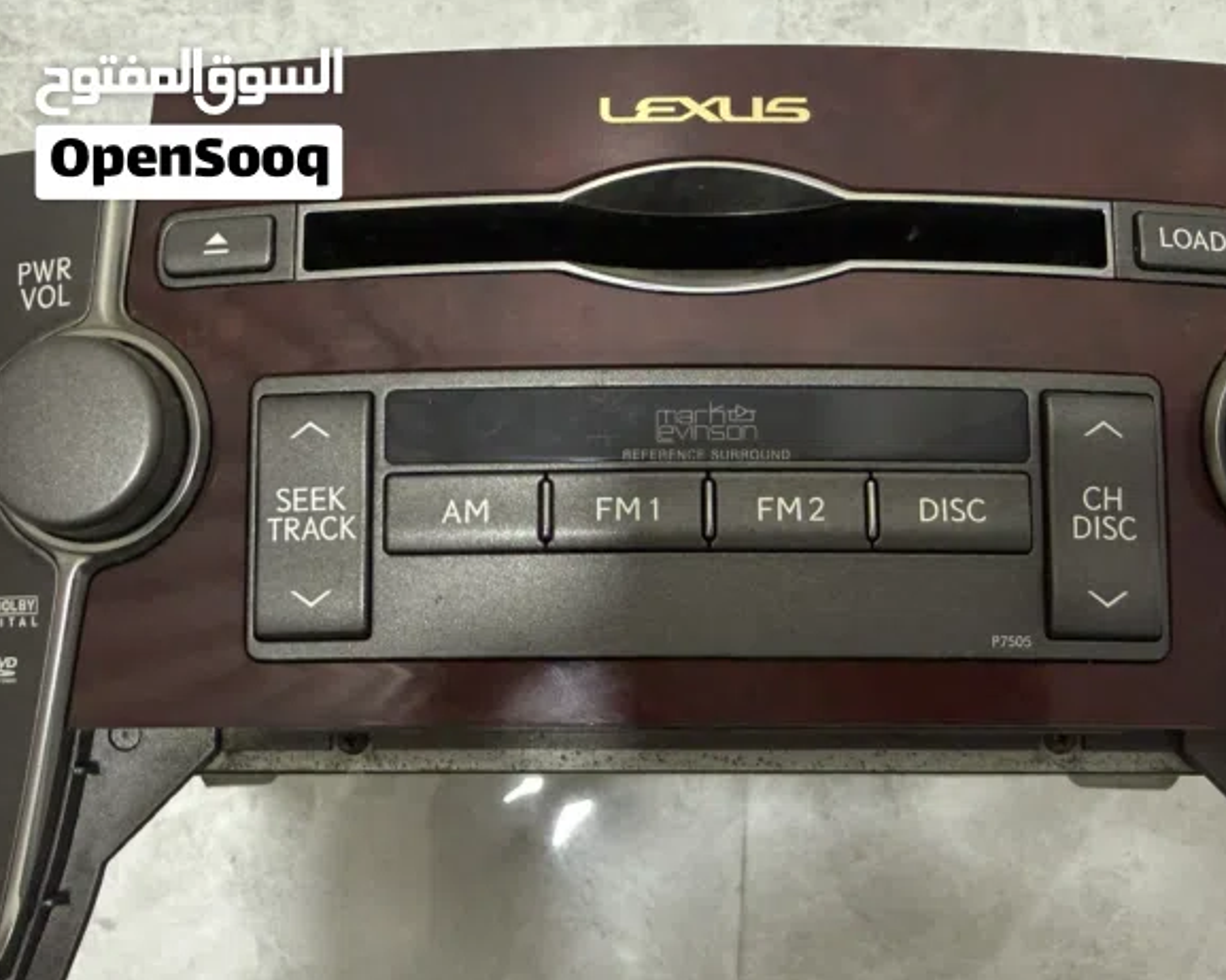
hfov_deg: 66.0
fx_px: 943
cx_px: 663
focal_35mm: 26
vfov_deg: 54.9
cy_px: 506
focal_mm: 2.22
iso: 800
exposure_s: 1/60
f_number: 2.2
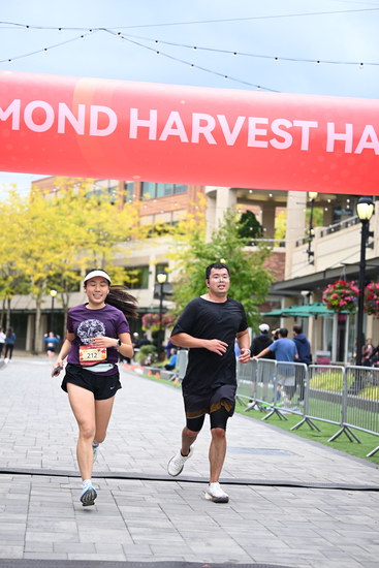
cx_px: 190
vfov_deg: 28.8
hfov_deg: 19.5
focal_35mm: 70
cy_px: 284
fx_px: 1105
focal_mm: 70
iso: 640
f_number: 2.8
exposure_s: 1/2000
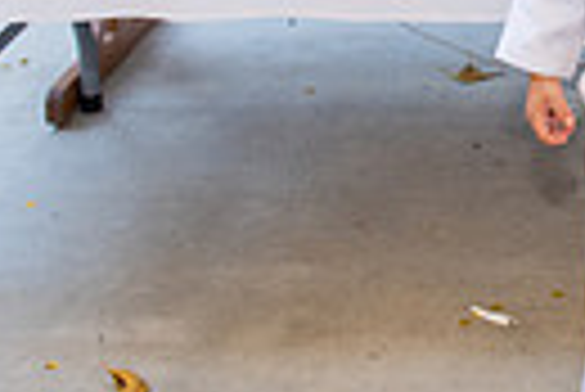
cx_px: 684
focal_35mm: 107
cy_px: -214
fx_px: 1741
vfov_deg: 12.2
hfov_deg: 18.2
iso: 200
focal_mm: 24
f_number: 4
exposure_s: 1/80
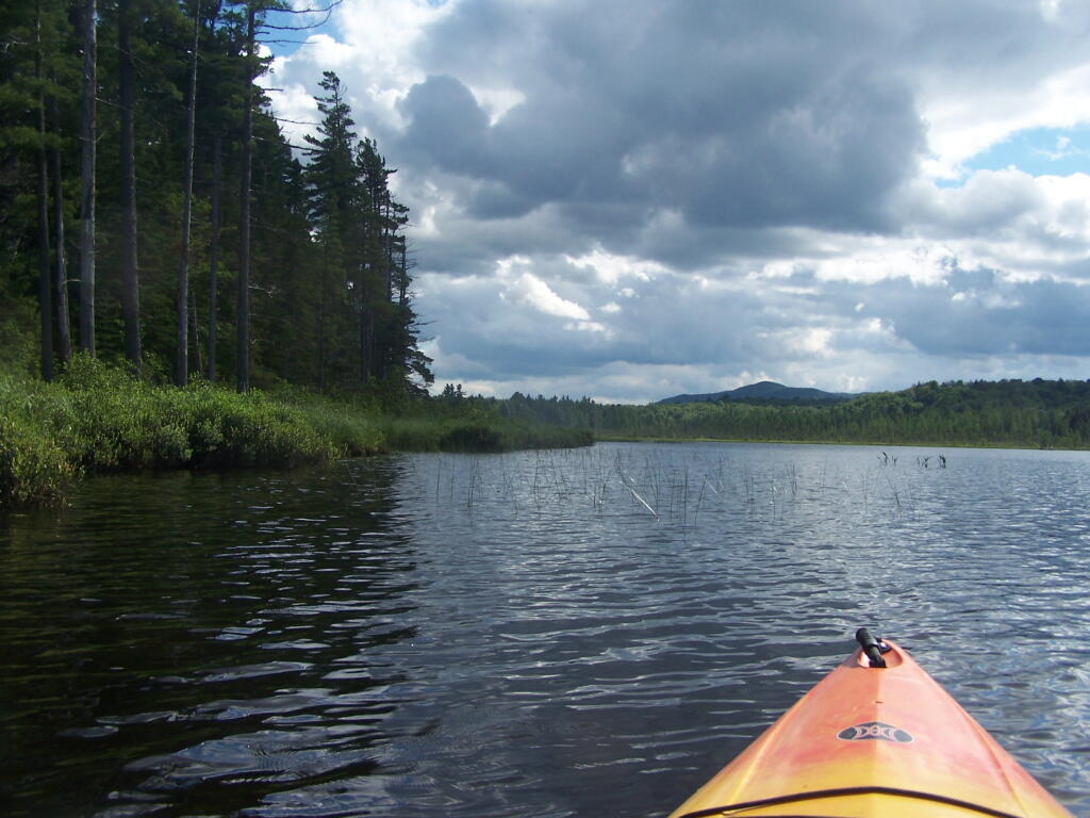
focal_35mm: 38
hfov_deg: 49.0
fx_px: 1197
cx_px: 545
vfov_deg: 37.7
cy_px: 409
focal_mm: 6.3
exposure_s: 1/1000
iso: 80
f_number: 4
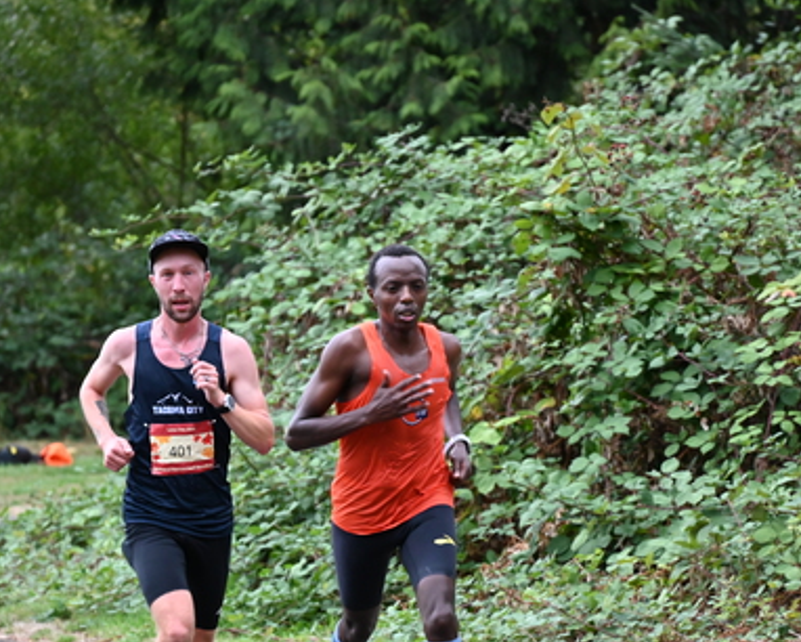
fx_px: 6404
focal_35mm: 270
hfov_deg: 7.2
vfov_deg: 5.7
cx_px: 430
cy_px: 379
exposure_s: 1/250
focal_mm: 200
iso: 2800
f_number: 6.3
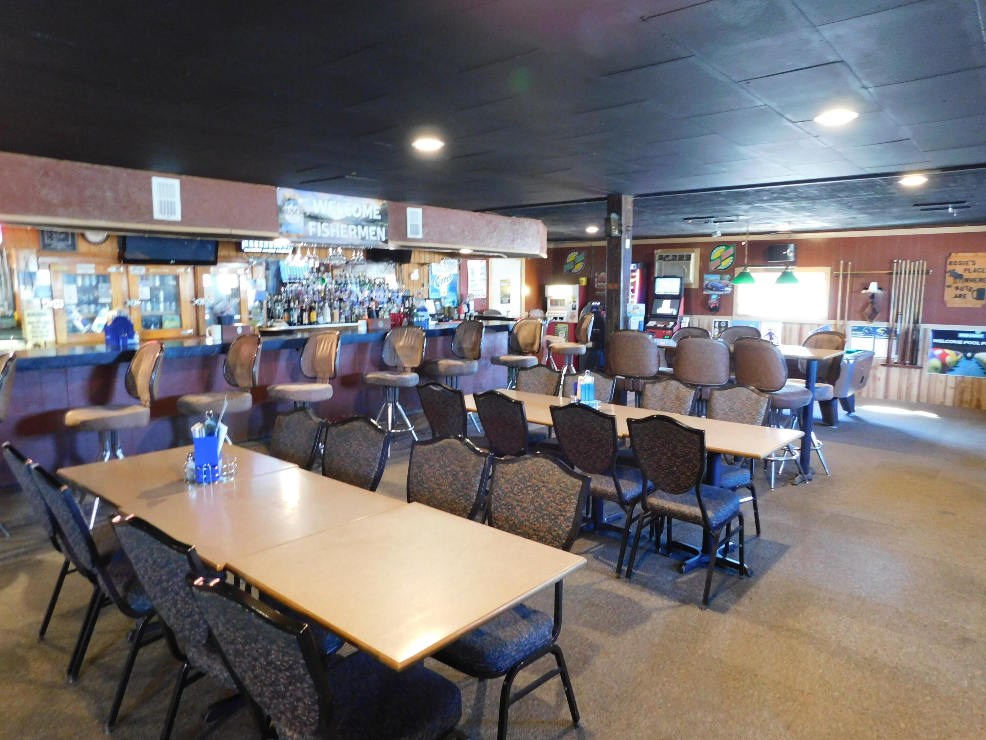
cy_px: 370
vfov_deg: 58.9
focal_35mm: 23
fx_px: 655
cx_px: 493
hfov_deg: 73.9
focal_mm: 4
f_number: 3
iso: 400
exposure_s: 1/8
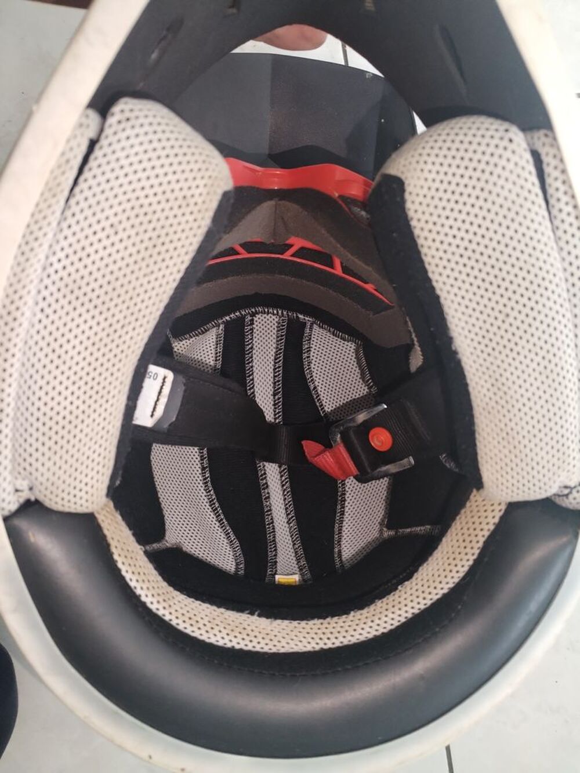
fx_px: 581
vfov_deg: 67.3
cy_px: 386
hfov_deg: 53.1
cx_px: 290
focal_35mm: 26
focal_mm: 4.75
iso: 814
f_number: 1.8
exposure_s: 1/24
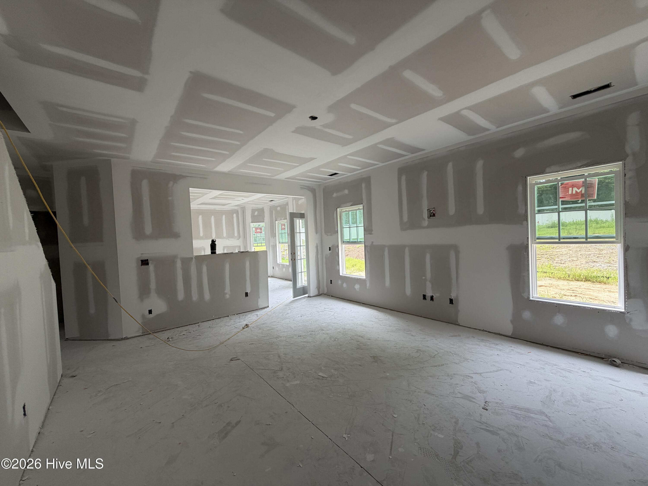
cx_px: 324
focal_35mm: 14
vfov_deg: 85.7
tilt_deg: -1.1
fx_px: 262
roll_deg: +1.8
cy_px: 243
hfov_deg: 102.1
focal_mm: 2.22
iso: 50
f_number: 2.2
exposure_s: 1/145
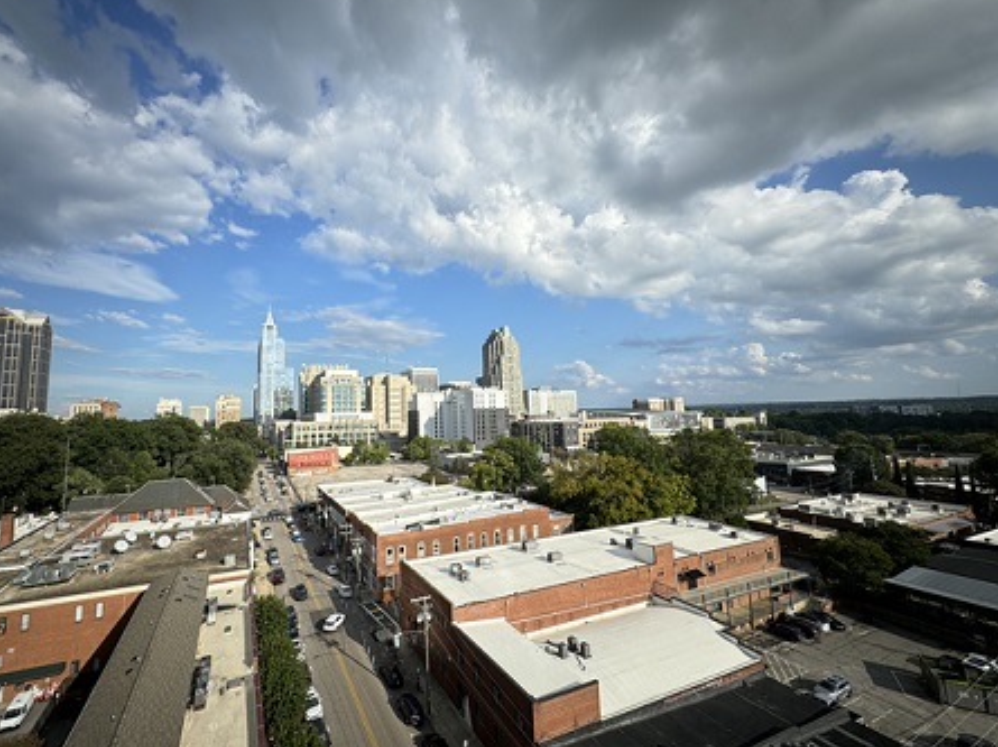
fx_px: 461
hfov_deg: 94.1
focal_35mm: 16
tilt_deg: +6.7
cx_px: 440
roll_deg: +1.9
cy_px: 357
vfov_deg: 78.0
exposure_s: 1/1600
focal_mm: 2.22
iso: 40
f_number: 2.2
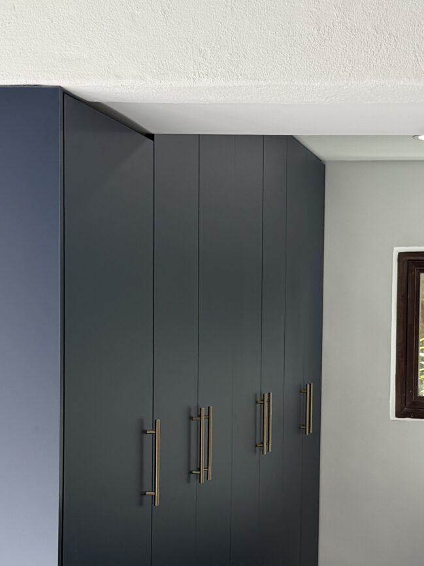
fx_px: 1159
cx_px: 376
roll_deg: -1.2
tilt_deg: -2.7
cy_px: 386
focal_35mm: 71
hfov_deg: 20.3
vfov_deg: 27.2
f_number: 1.78
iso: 80
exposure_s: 1/338
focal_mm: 6.76
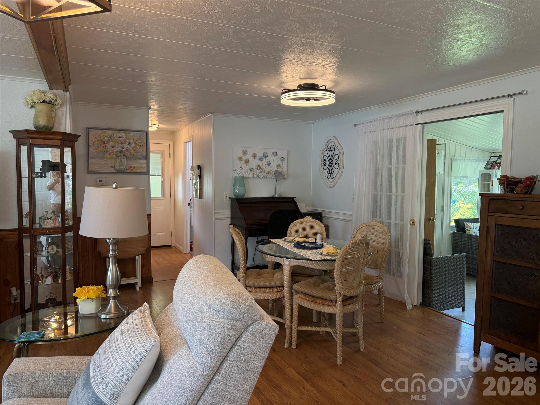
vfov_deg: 56.8
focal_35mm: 24
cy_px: 202
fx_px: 374
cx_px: 270
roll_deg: -0.5
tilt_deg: -3.9
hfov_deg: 71.6
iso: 200
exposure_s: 1/129
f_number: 1.78
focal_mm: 6.76
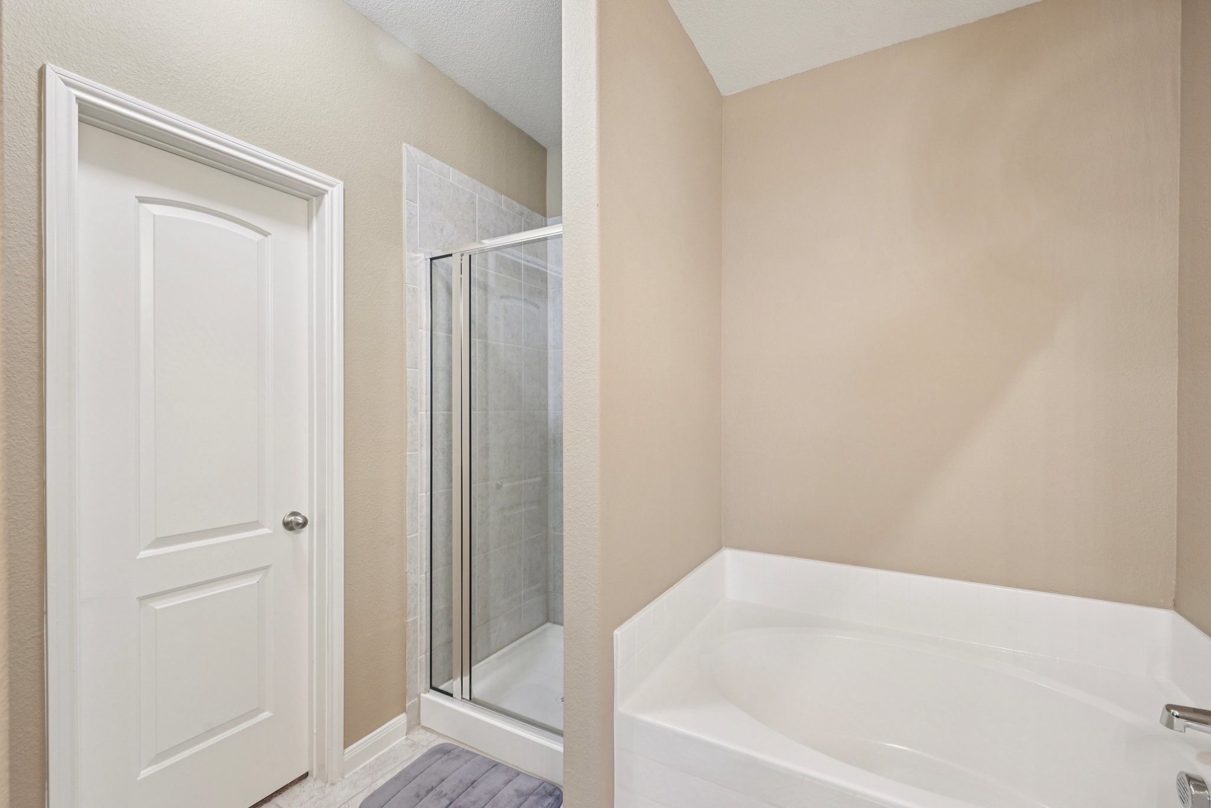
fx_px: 522
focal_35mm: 16
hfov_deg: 98.5
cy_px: 404
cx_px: 606
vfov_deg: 75.5
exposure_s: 1/5
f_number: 8
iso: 400
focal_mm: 15.5
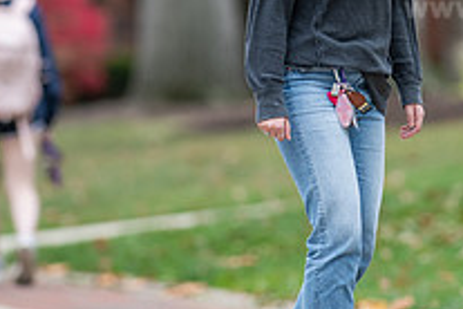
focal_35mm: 841
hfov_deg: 2.5
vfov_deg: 1.6
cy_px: 55
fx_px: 10815
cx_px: 302
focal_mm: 300
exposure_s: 1/500
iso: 250
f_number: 3.5
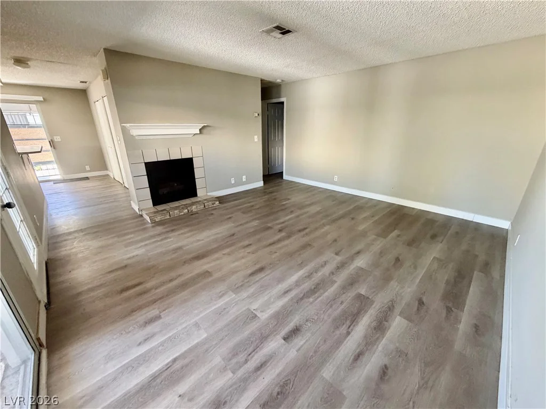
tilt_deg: -19.1
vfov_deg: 85.7
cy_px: 204
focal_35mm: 14
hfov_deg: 102.1
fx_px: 221
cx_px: 273
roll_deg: +0.1
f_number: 2.2
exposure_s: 1/60
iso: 400
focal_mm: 2.22
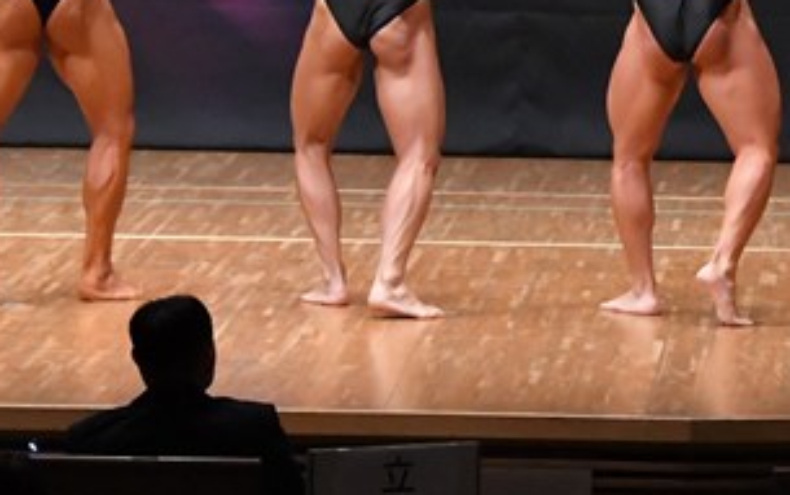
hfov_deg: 5.5
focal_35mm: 380
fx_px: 8186
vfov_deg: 3.5
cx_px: 620
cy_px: -67
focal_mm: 98
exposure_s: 1/400
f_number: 5.6
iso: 8000
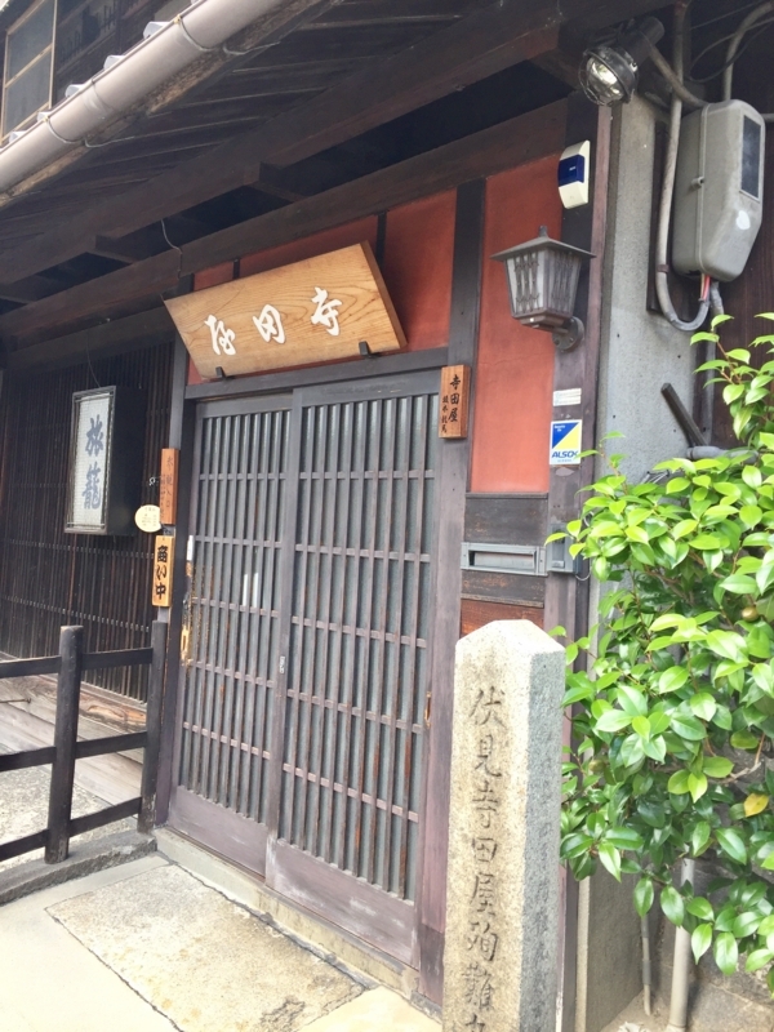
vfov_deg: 61.7
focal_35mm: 29
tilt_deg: +3.5
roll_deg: -2.0
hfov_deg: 48.2
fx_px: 865
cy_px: 516
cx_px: 387
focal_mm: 4.15
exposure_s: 1/122
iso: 32
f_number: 2.2
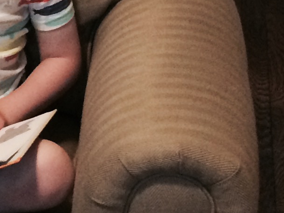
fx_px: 1280
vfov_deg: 9.5
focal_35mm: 156
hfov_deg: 11.8
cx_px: -203
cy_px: 53
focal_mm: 4.15
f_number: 2.2
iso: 250
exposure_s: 1/20
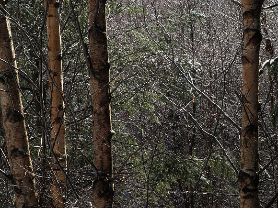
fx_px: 787
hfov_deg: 20.0
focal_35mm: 98
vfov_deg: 15.1
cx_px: 139
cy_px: 104
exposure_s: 1/80
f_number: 14
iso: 200
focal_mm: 49
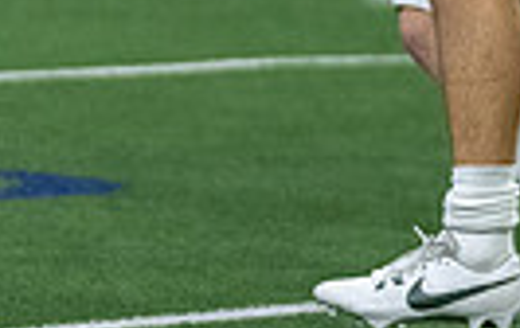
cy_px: -310
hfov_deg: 2.8
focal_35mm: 757
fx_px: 10760
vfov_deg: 1.7
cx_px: 833
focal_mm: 144
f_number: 2.8
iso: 4000
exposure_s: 1/1250
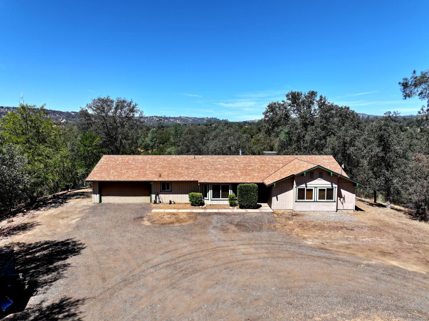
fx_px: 297
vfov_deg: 56.8
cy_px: 160
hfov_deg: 71.6
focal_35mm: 24
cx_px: 214
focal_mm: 12.29
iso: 100
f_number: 2.8
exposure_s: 1/100
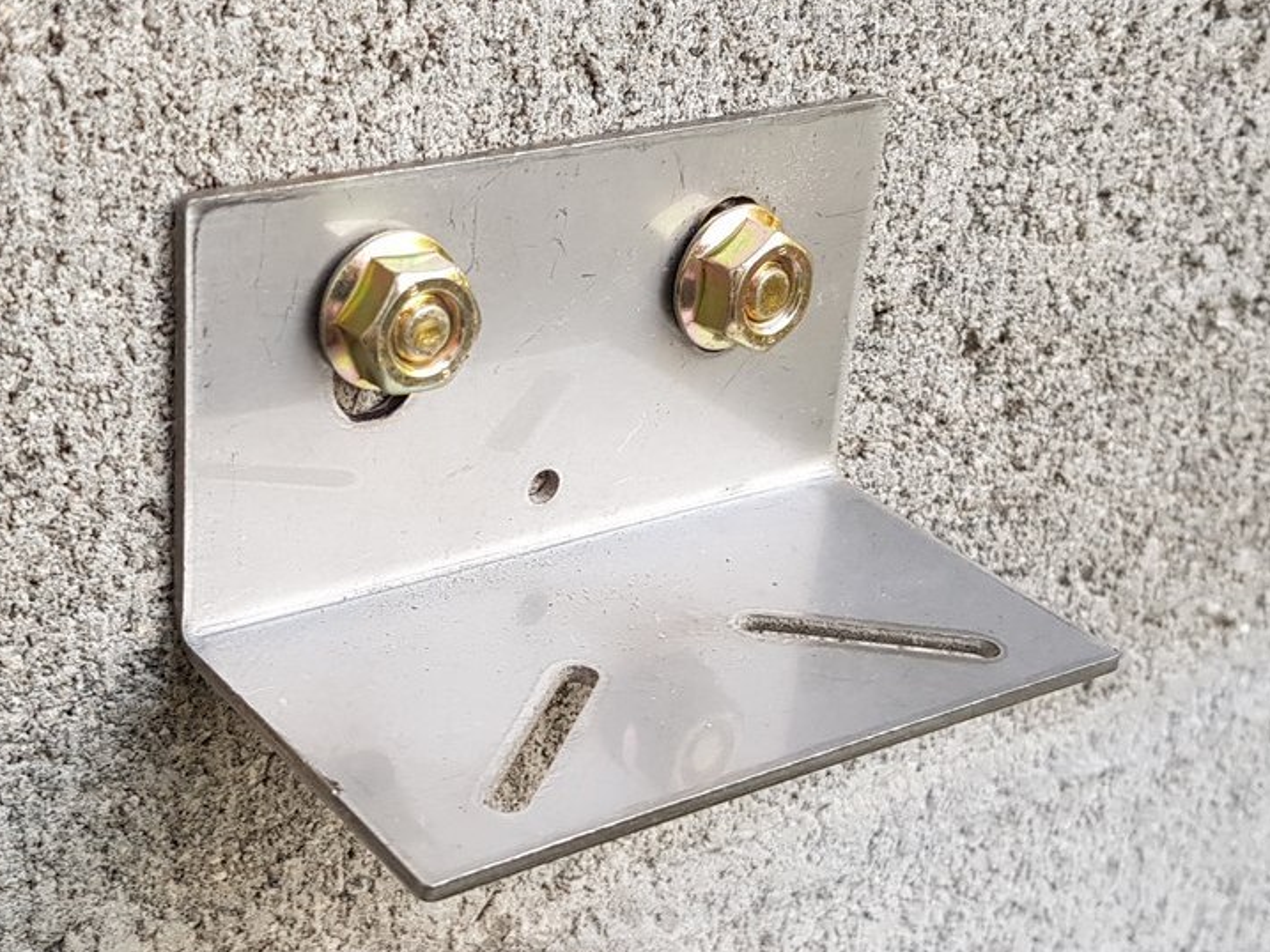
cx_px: 599
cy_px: 510
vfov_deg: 48.2
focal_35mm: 29
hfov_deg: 61.6
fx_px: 1064
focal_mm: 4.2
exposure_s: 1/60
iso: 64
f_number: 1.7
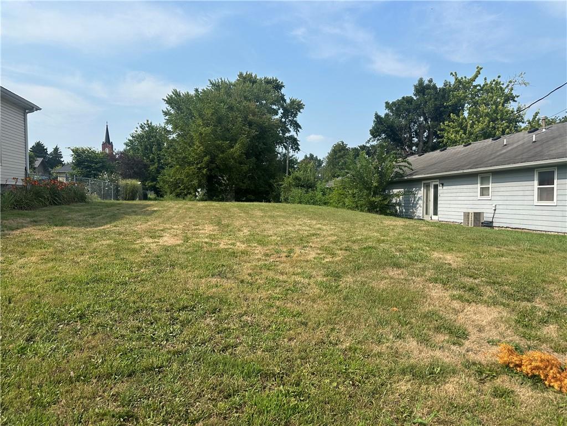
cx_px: 284
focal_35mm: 24
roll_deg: +0.2
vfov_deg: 56.8
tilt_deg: -2.3
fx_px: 393
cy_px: 213
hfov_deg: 71.6
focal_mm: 6.86
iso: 80
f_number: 1.78
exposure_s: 1/4016
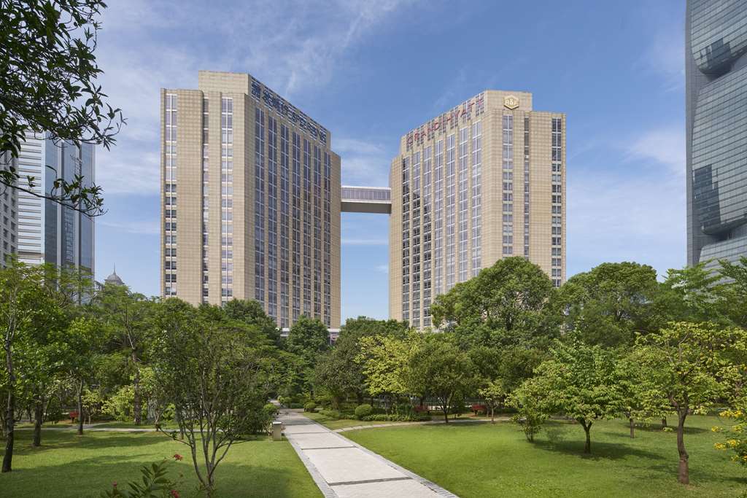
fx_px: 353
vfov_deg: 70.5
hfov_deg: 93.3
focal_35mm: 17
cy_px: 249
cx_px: 374
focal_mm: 17
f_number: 13
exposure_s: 1/200
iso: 200
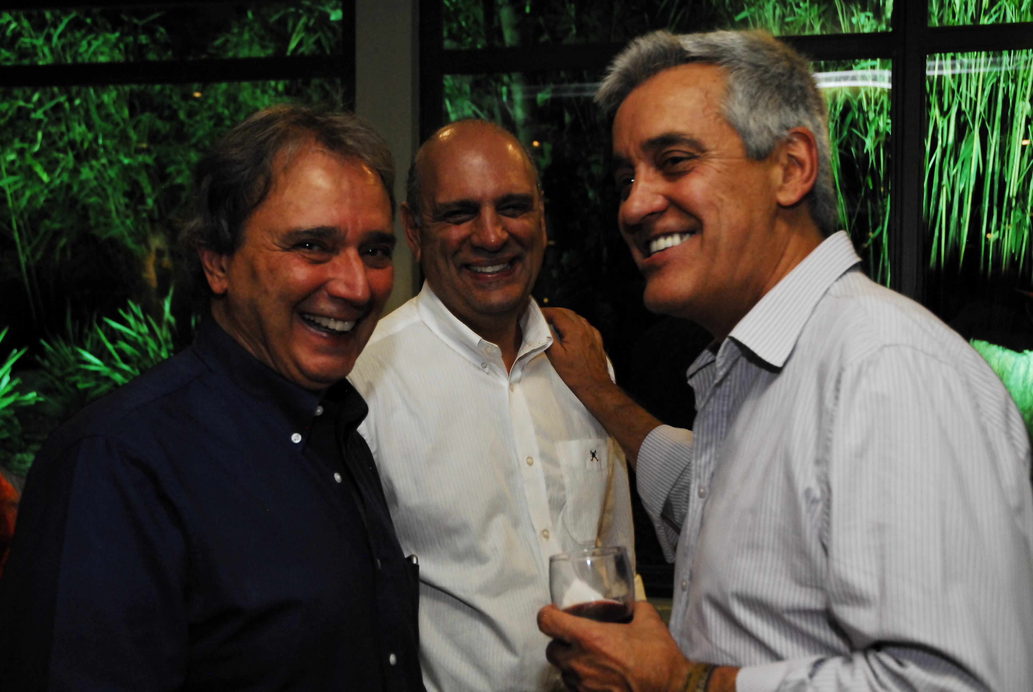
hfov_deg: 42.3
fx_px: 1336
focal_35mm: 46
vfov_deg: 29.0
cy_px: 346
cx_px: 516
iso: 1600
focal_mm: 31
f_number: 5
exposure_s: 1/50
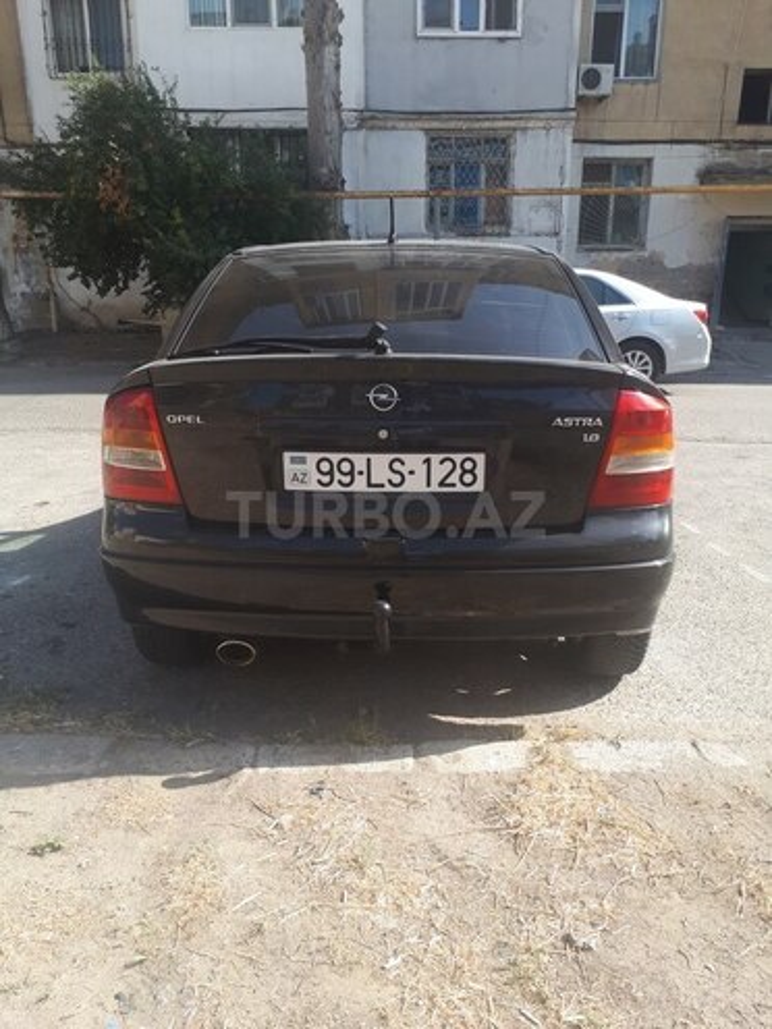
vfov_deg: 65.3
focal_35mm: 27
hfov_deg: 51.4
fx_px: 803
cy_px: 514
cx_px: 386
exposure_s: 1/501
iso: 40
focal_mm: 3.6
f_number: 1.9
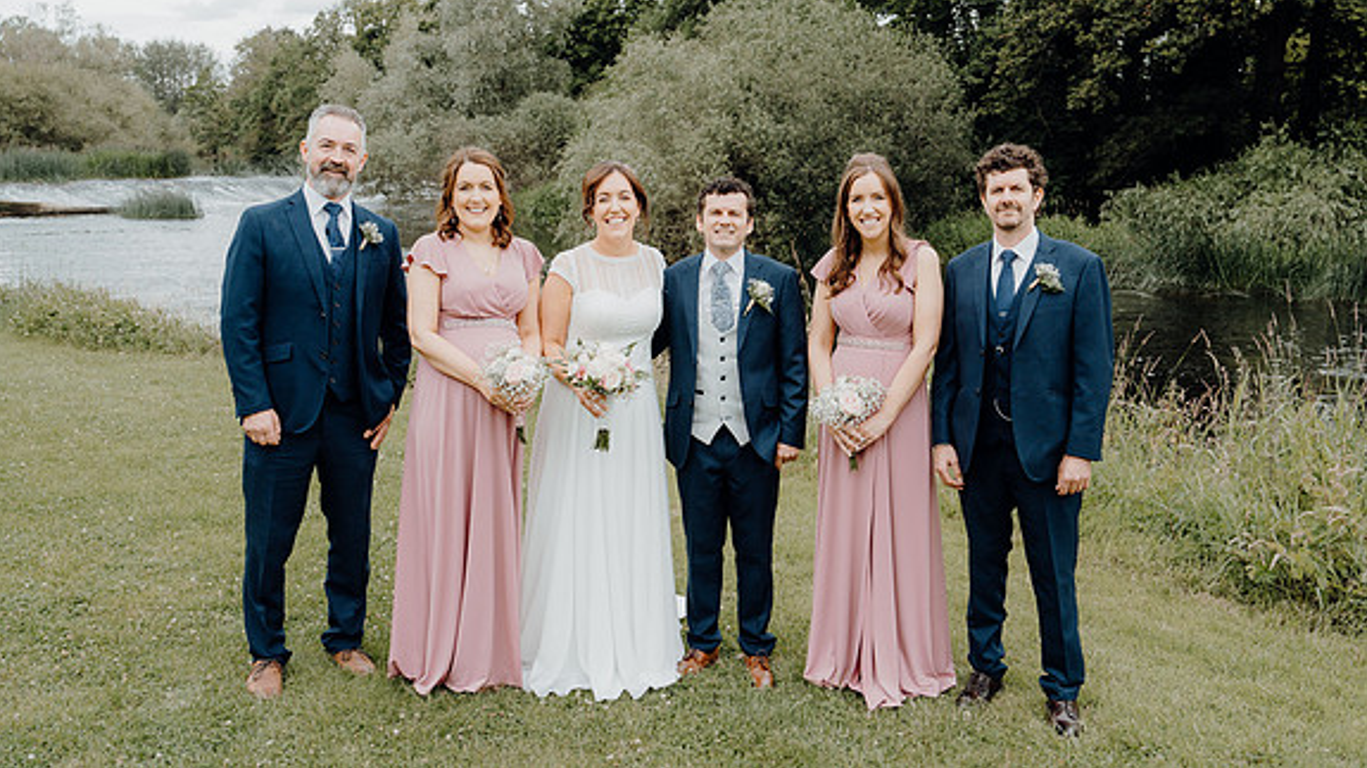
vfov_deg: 31.9
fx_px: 1341
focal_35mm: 37
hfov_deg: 54.0
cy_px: 310
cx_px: 680
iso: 125
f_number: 5
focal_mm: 35
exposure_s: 1/200
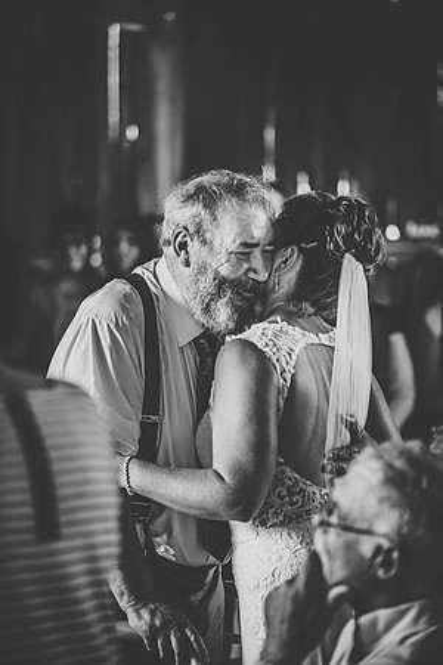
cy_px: 332
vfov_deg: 16.4
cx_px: 222
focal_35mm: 125
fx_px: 2307
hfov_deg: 11.0
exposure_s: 1/200
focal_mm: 125
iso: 400
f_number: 2.8
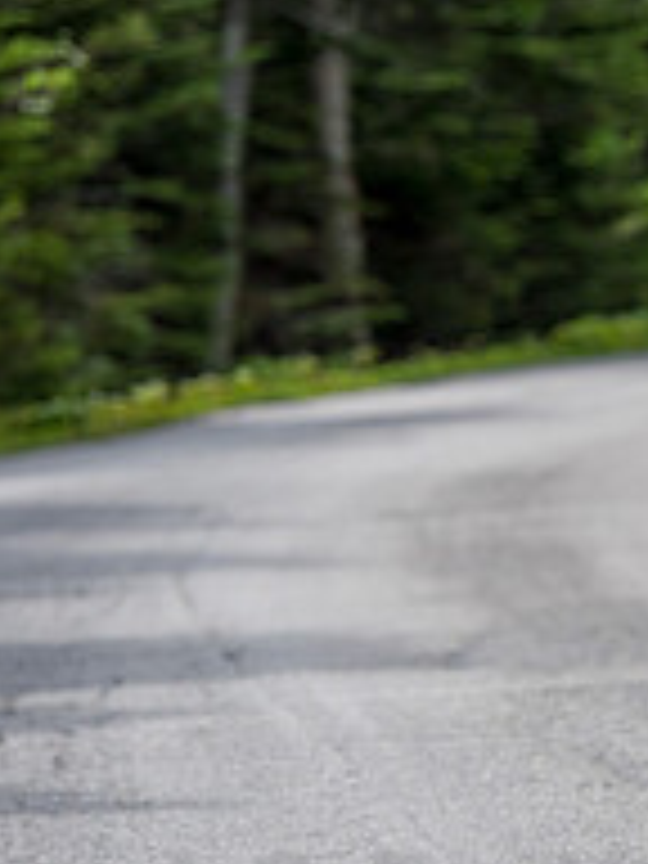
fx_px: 10508
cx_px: 1287
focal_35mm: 421
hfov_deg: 3.5
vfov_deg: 4.7
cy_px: 470
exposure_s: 1/2500
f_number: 4
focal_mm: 145
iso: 400
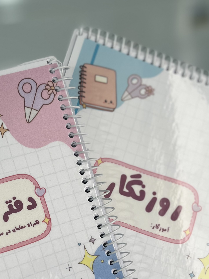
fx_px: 443
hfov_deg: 26.2
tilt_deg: -17.9
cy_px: 211
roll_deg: +7.3
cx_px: 54
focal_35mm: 55
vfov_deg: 34.2
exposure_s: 1/100
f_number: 1.6
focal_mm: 5.1
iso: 40
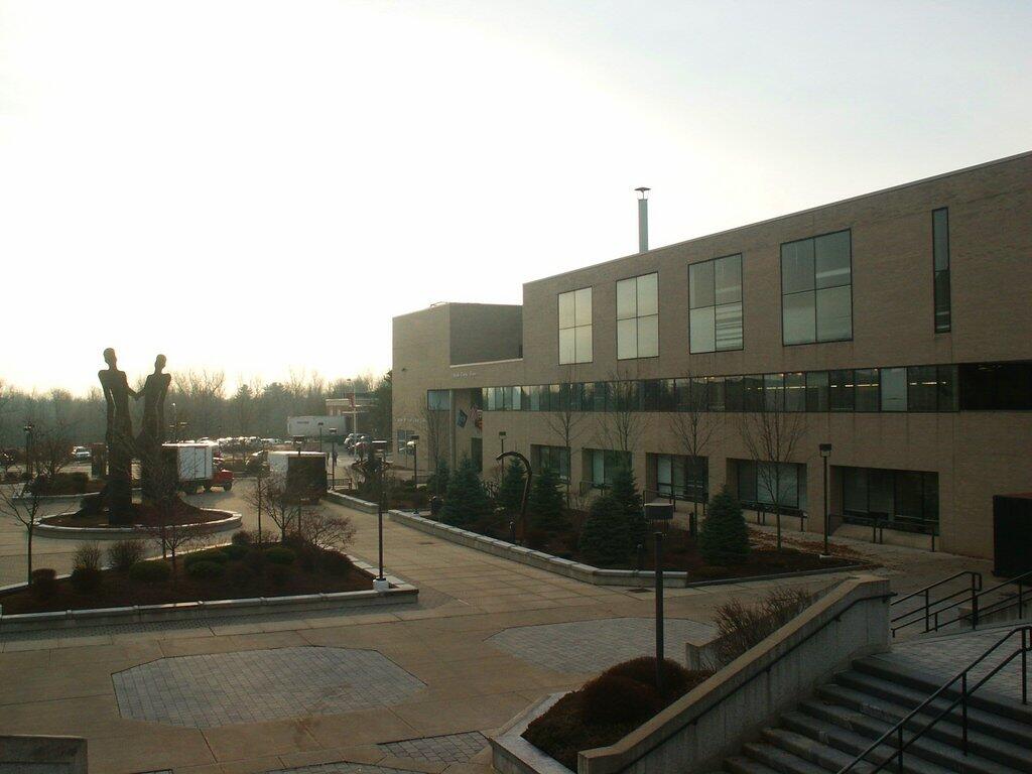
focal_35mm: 35
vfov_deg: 40.7
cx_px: 516
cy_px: 387
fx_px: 1043
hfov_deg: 52.6
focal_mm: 7.18
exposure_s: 1/125
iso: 64
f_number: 6.7
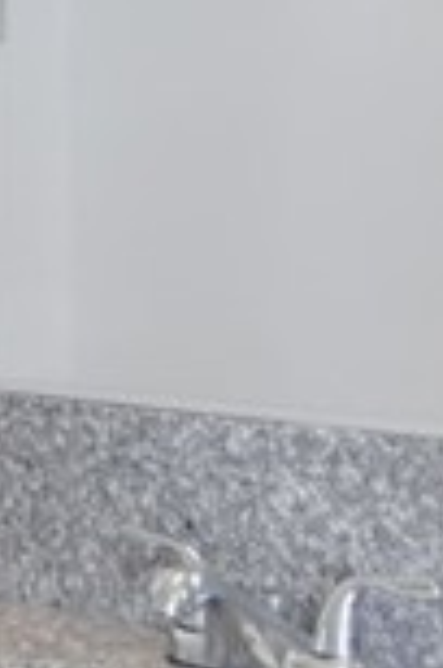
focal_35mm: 100
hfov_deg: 12.3
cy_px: 141
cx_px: -400
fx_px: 1854
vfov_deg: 20.2
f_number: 4
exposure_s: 1/60
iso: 800
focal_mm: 10
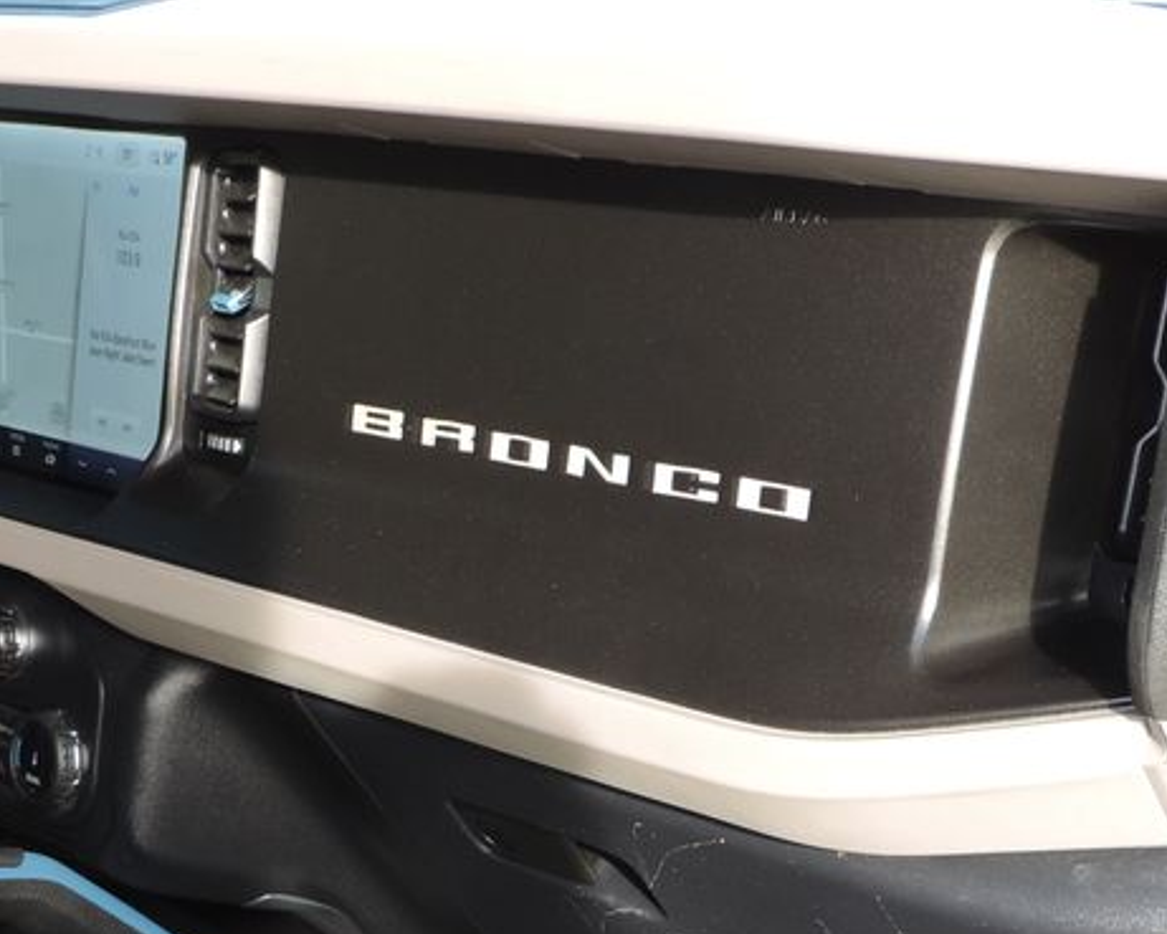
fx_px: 2245
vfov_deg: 22.9
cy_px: 845
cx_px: 646
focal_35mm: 65
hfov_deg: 29.1
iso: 80
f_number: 3
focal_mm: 4.3
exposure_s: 1/50
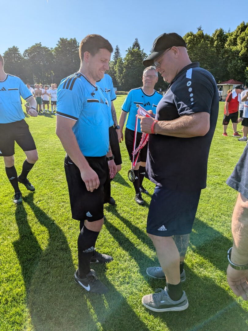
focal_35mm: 24
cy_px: 166
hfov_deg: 56.8
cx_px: 124
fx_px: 229
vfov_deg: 71.6
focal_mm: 4.53
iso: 25
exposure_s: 1/2227
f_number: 1.7
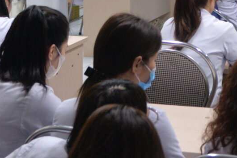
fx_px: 764
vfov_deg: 11.1
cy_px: -124
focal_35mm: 116
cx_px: 370
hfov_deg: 16.0
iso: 1600
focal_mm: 24
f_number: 4.5
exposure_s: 1/80
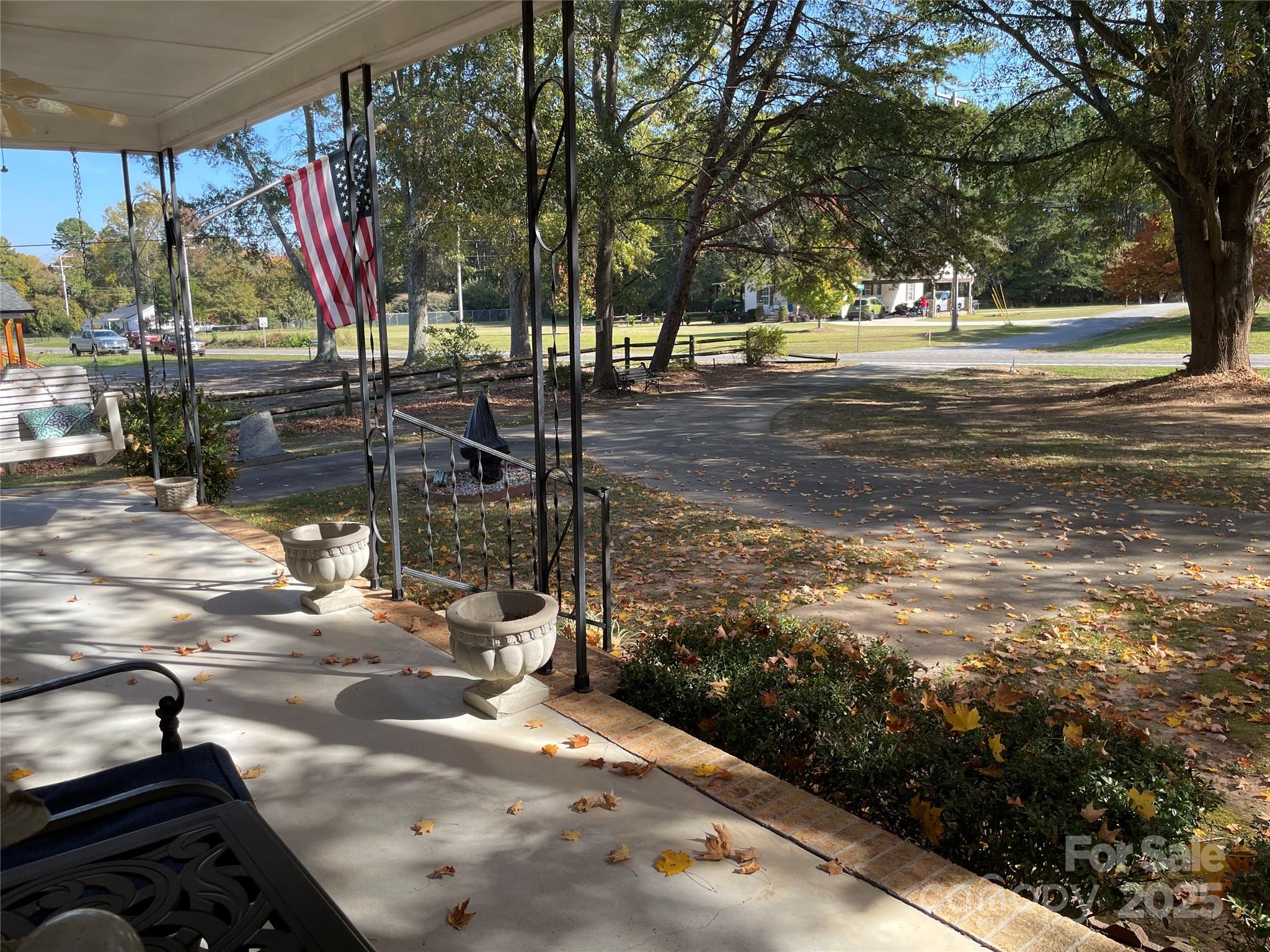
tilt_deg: -9.5
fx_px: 954
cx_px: 635
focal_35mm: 26
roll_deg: +1.6
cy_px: 476
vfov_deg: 53.1
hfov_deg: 67.3
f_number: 1.6
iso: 32
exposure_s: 1/720
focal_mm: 4.2
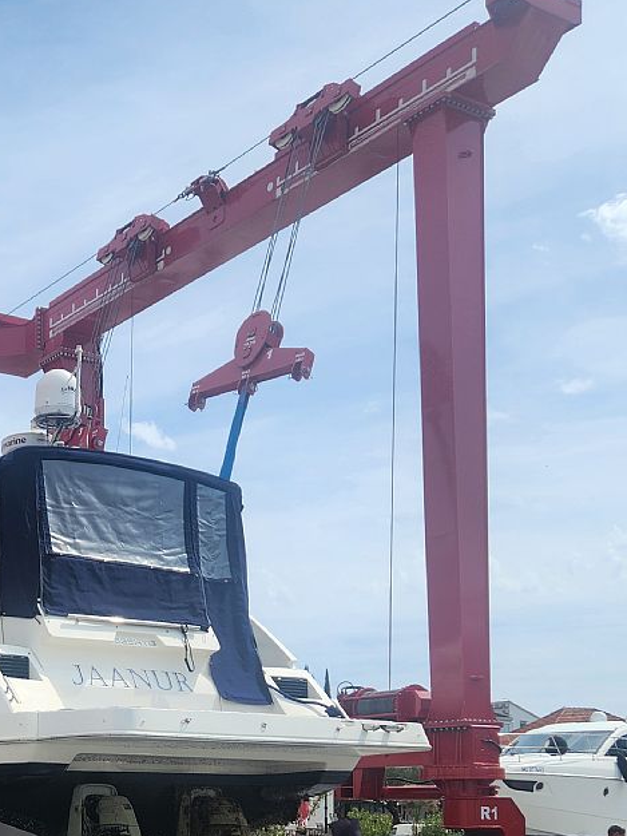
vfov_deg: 33.6
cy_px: 797
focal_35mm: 53
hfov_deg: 25.9
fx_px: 1280
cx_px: -20
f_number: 1.8
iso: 20
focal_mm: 5.4
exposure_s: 1/2175
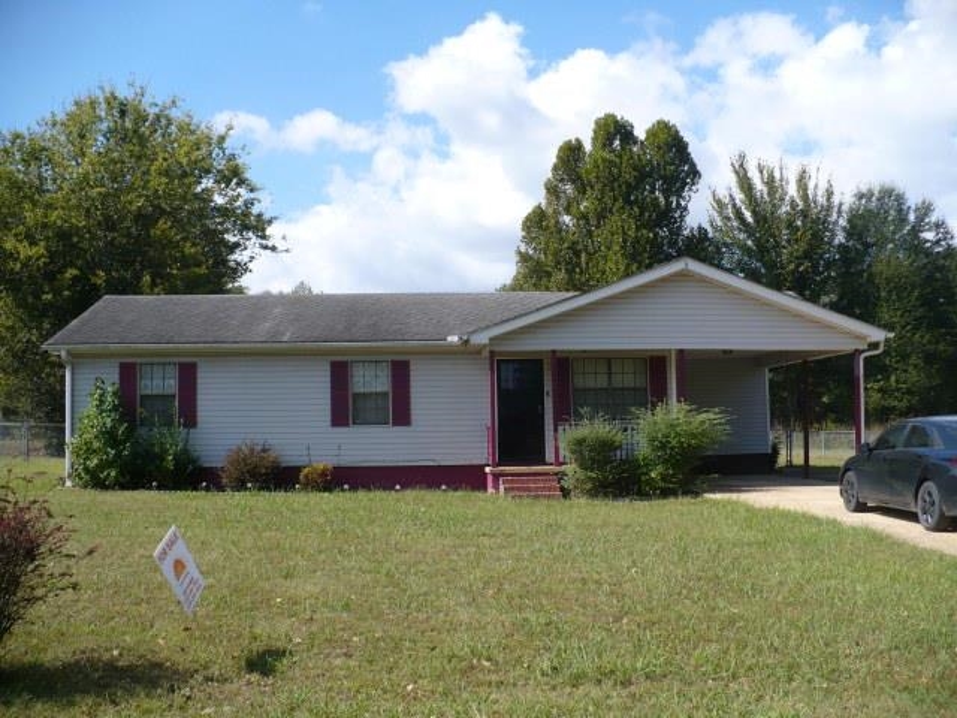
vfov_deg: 38.7
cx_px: 478
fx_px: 1023
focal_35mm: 37
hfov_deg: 50.1
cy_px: 359
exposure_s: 1/1300
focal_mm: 6.1
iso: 100
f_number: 2.8
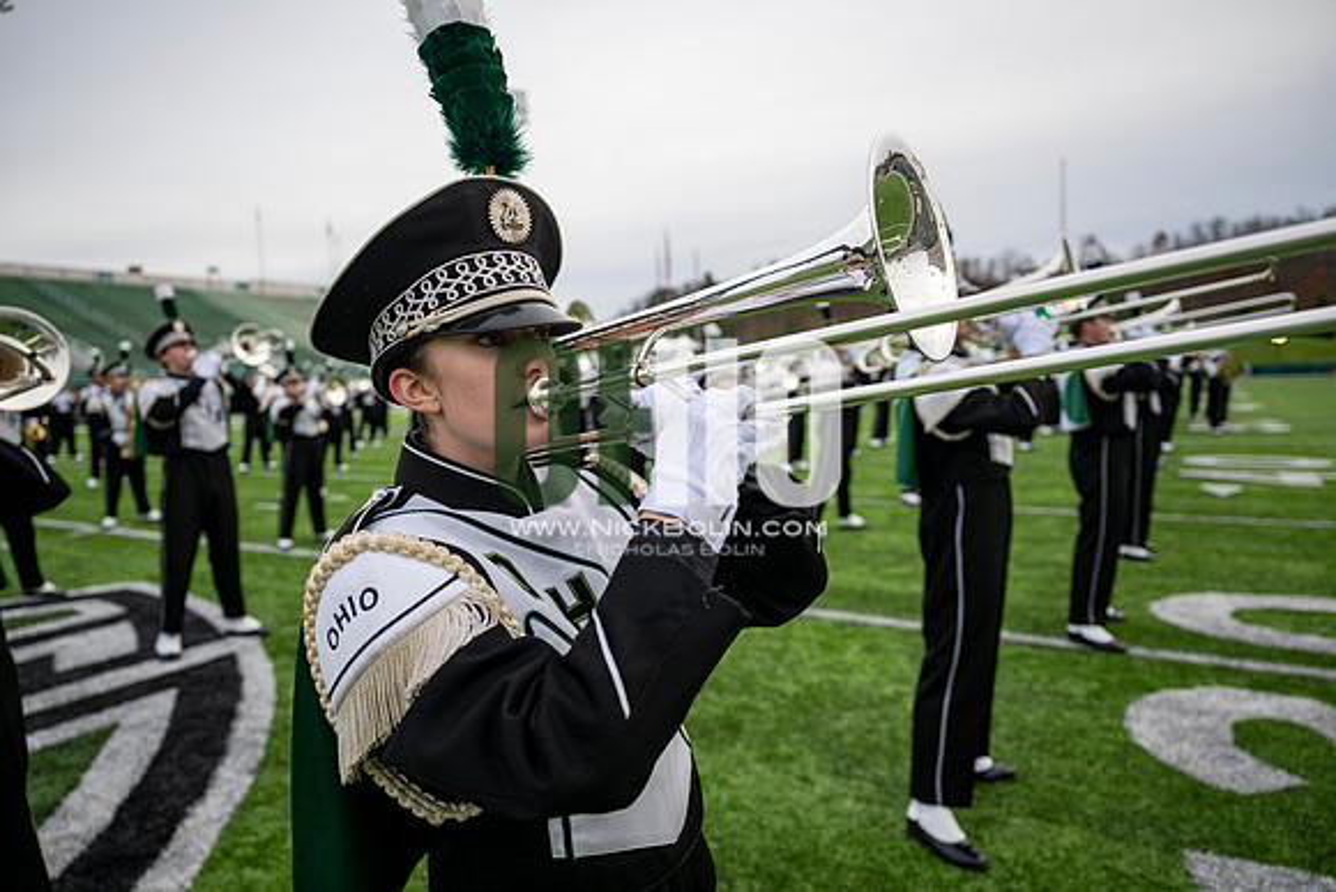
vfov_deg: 53.2
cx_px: 668
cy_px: 446
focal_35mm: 24
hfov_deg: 73.7
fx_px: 891
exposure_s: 1/500
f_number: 2.8
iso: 200
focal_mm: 24
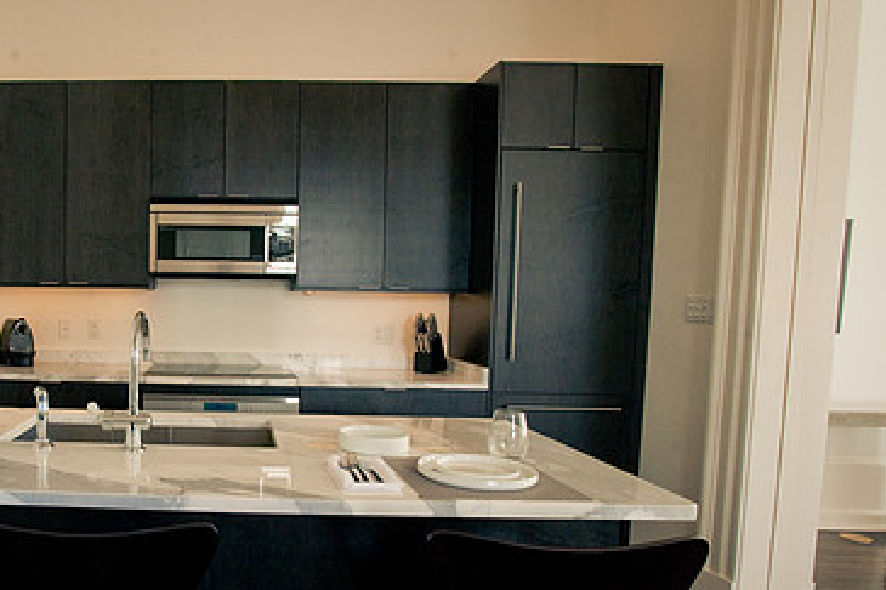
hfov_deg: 62.2
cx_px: 187
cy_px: 352
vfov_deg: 47.6
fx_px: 664
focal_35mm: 27
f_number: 8
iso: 1600
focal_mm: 17
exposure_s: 1/60
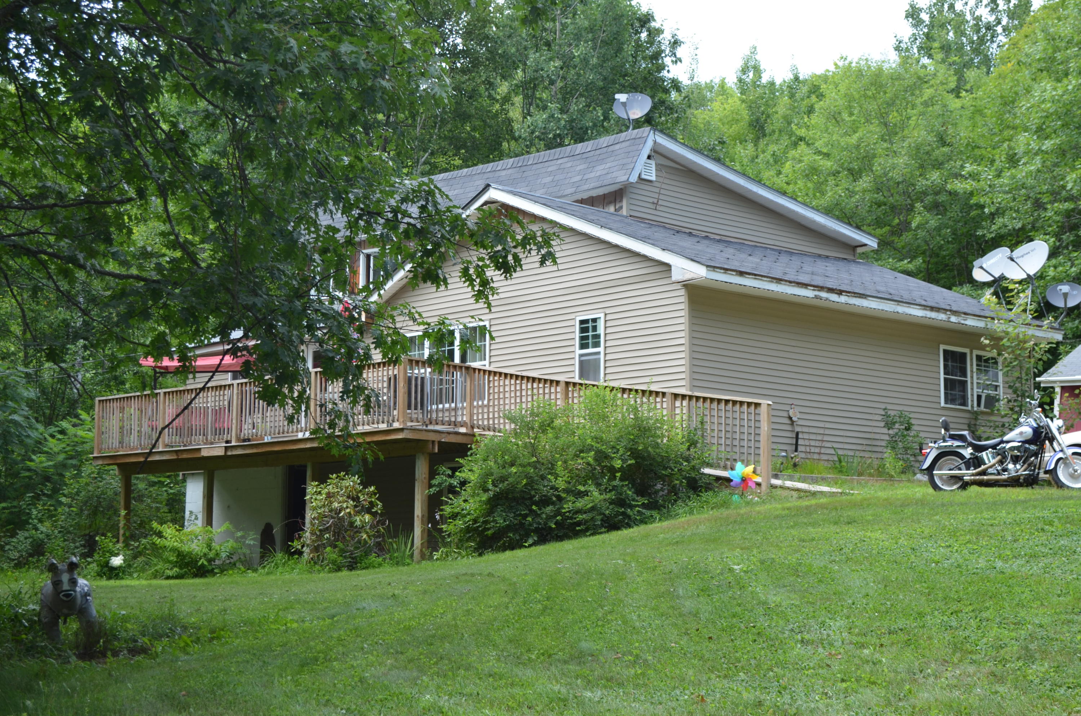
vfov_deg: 22.5
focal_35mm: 60
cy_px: 358
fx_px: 1798
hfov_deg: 33.5
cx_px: 540
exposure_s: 1/160
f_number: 6.3
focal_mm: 40
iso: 200
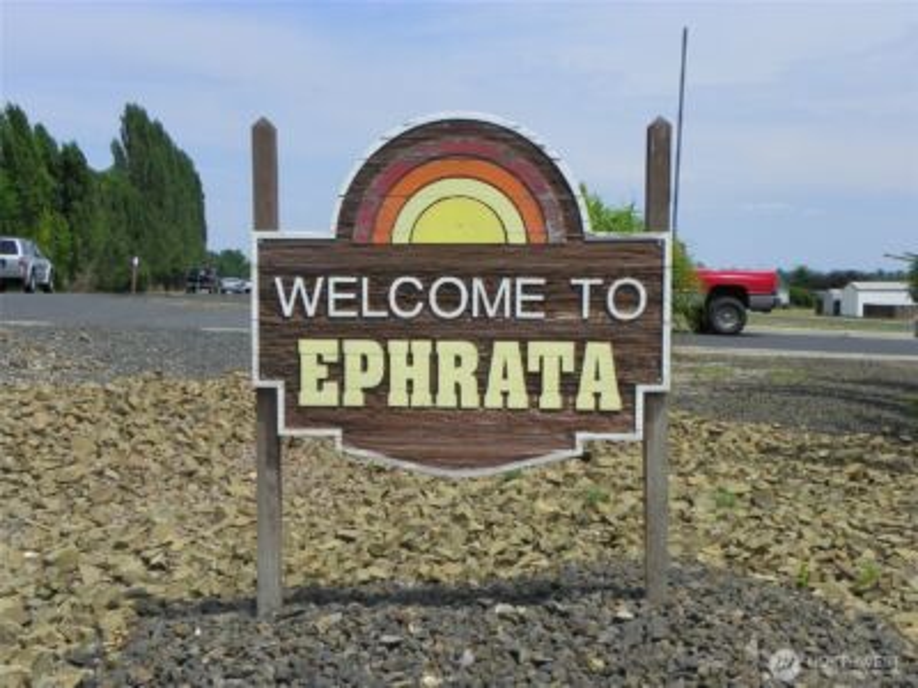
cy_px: 344
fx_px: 1326
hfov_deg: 38.2
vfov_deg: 29.1
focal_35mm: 50
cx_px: 459
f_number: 5.6
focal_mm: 8.9
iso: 64
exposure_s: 1/500
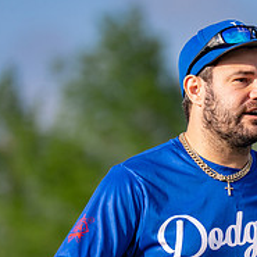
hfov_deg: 3.9
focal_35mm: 443
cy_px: 251
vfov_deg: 4.0
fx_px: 3721
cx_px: 293
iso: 250
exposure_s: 1/5000
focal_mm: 153
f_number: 2.8
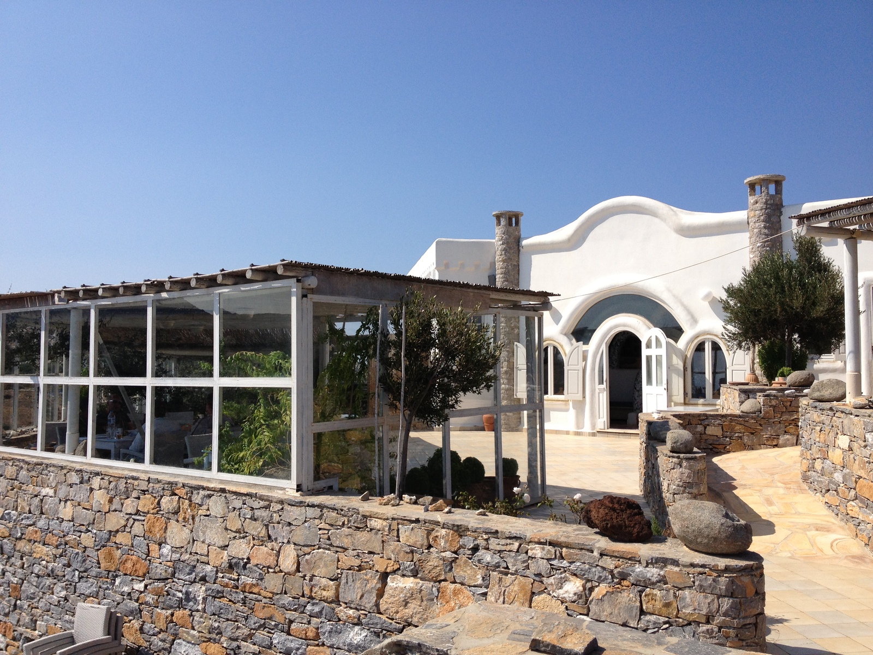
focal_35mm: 35
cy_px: 328
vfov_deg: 40.7
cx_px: 436
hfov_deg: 52.6
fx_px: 883
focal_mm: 4.28
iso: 50
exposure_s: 1/2632
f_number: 2.4
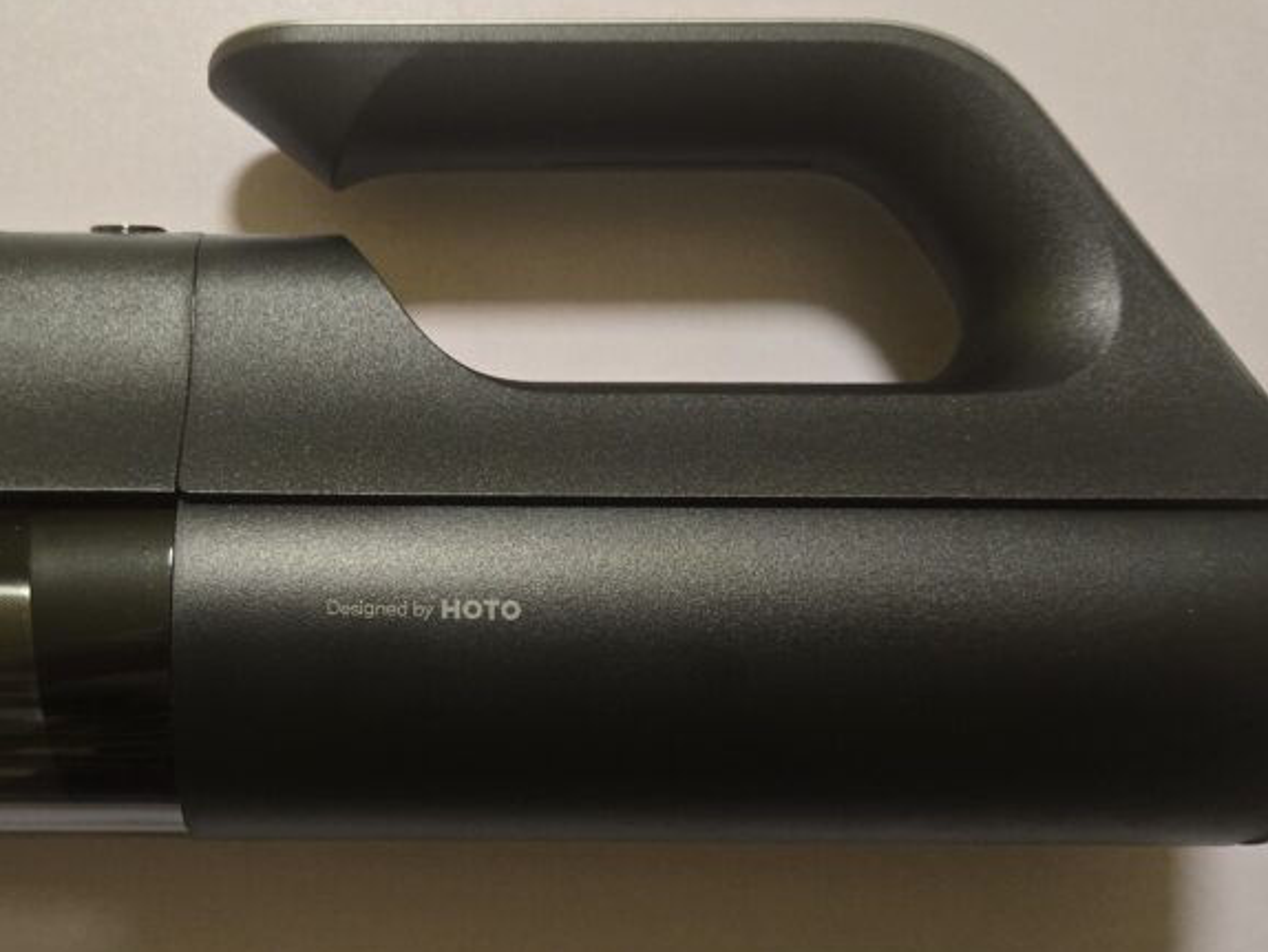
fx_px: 1502
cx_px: 422
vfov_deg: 35.0
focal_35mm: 41
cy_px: 592
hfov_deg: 45.1
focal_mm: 5.4
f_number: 1.8
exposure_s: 1/100
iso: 640
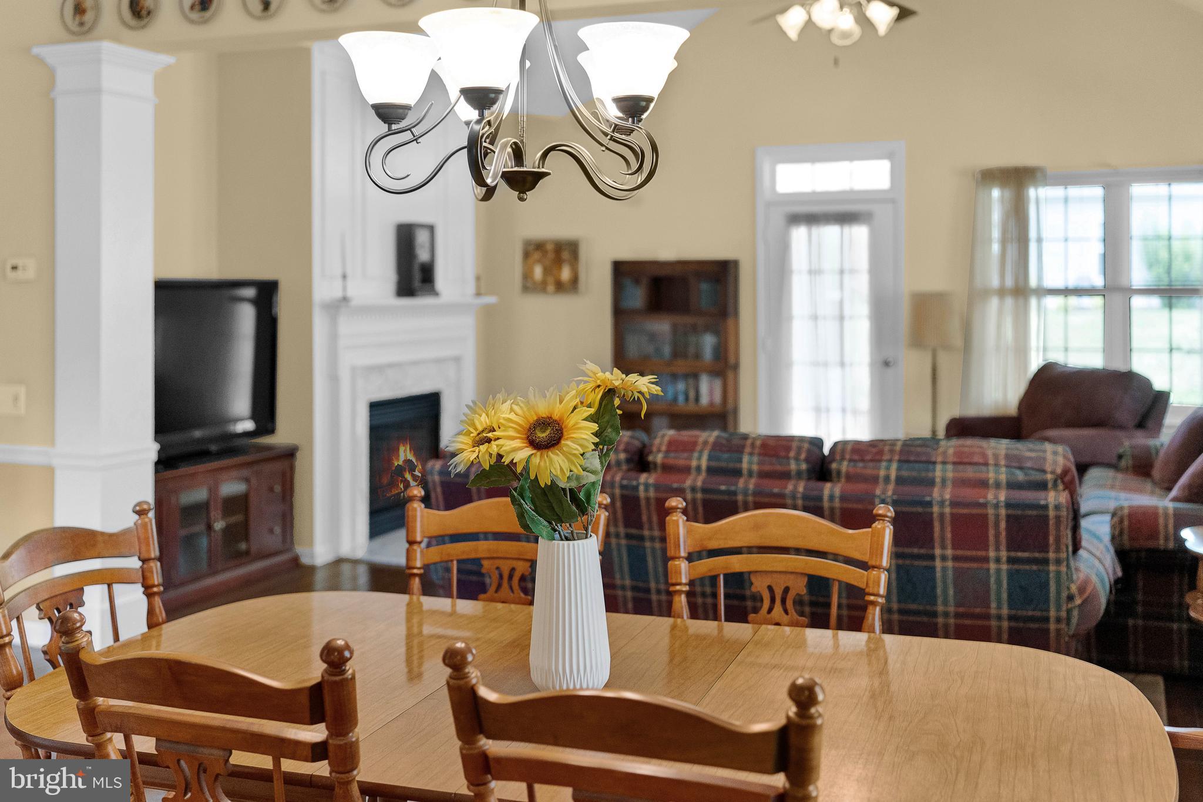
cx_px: 602
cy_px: 401
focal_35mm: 35
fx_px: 1169
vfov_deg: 37.8
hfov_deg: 54.4
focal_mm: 35
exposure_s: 1/250
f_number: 2
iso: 800
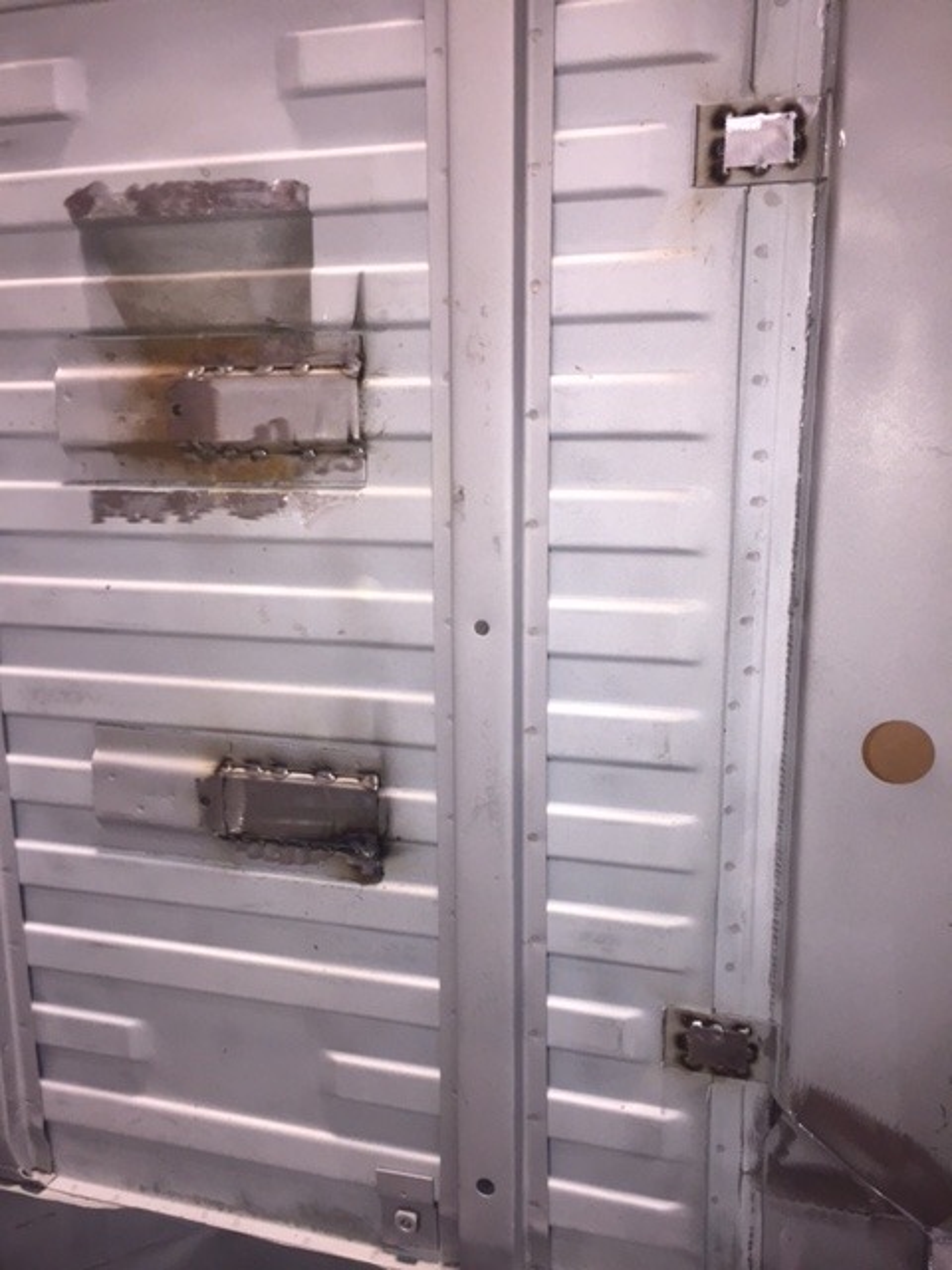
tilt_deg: -10.0
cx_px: 476
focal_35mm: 29
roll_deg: +1.3
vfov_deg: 61.7
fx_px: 1063
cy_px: 635
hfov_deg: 48.2
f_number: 2.2
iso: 125
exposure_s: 1/30
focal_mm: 4.15
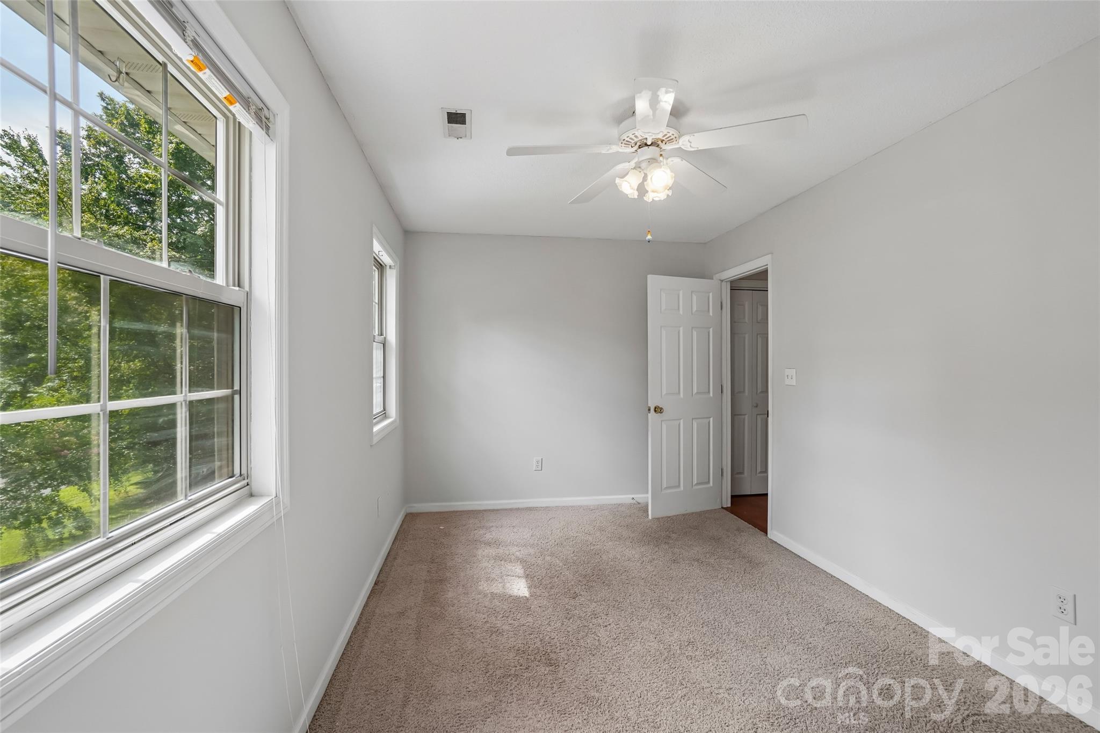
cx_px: 550
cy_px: 366
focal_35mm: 15
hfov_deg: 100.4
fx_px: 458
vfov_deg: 77.3
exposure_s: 1/30
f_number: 8
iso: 250
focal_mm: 10
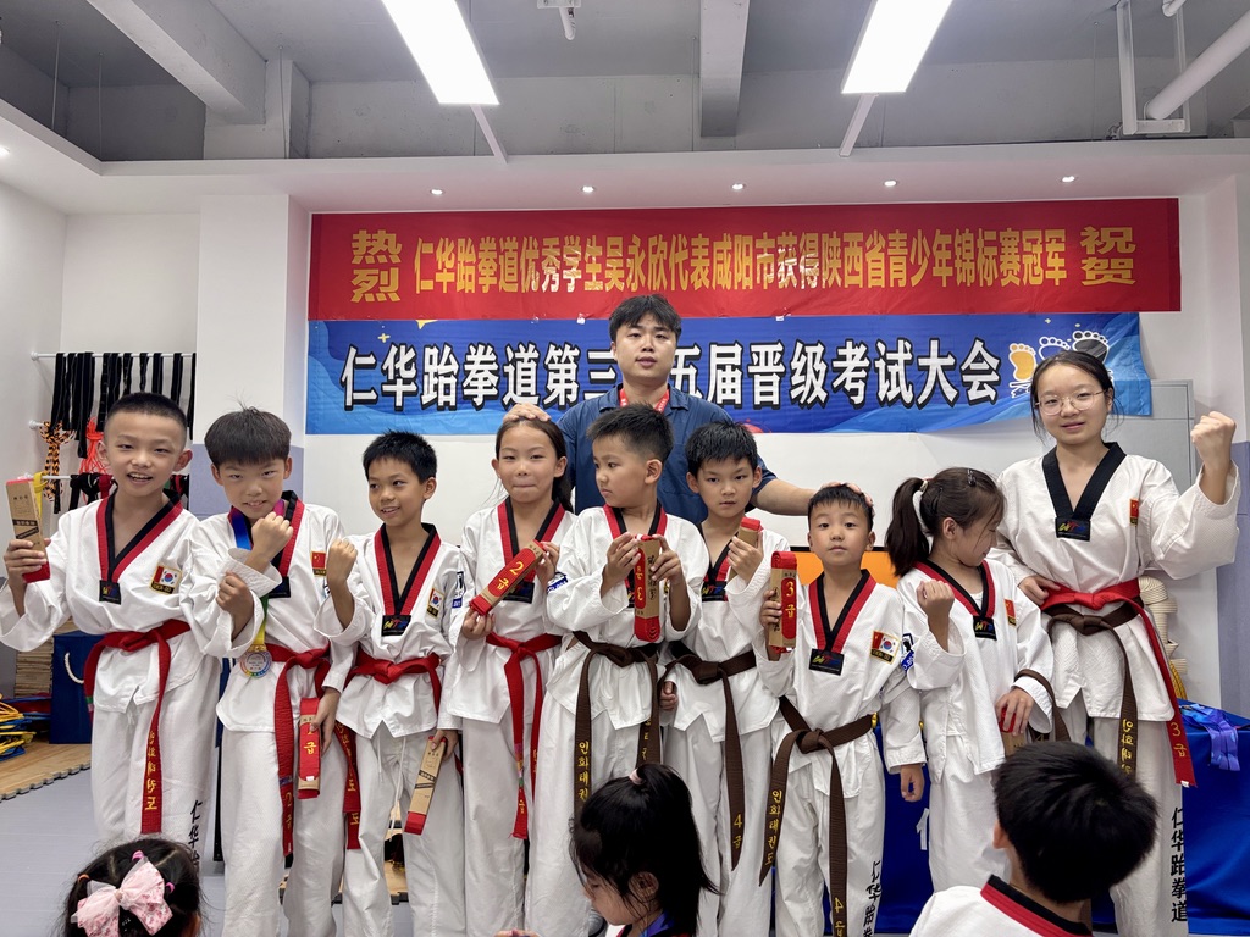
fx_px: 939
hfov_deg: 67.3
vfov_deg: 53.1
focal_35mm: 26
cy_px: 468
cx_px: 625
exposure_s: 1/100
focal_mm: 5.96
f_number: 1.6
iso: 100
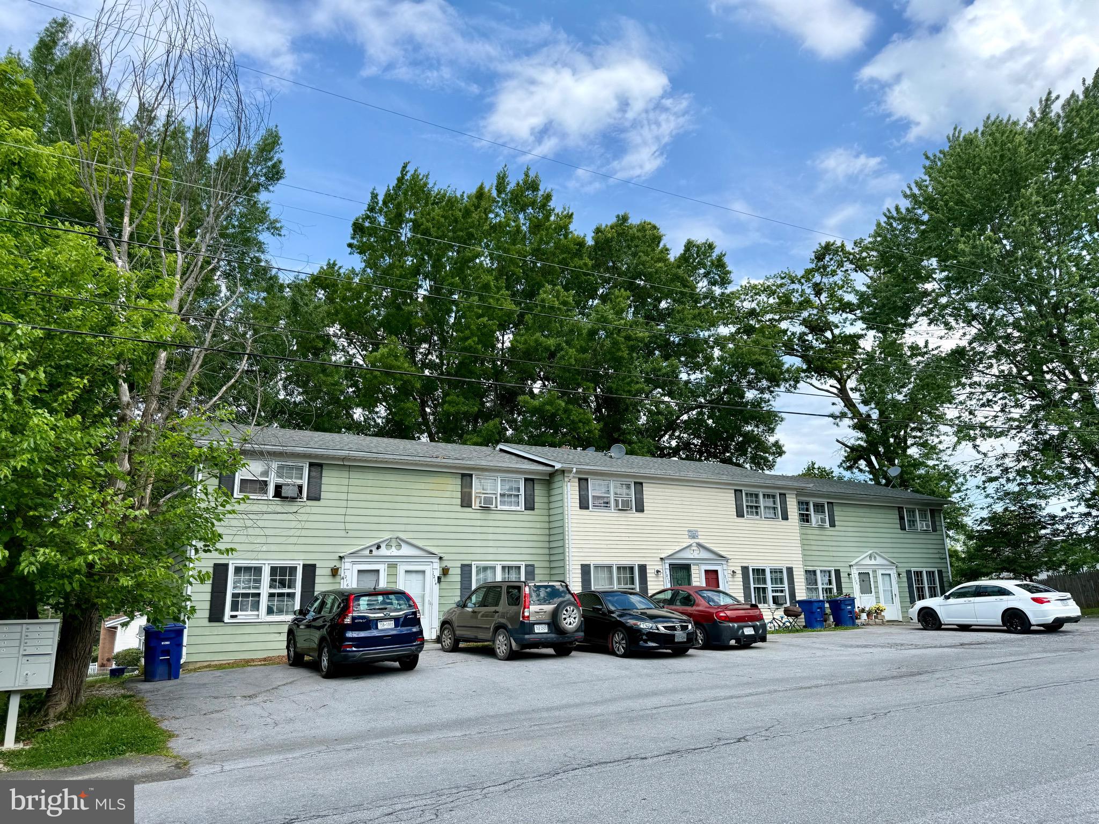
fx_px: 762
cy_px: 412
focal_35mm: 24
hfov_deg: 71.6
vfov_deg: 56.8
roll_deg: +1.2
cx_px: 550
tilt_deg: +14.9
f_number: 1.78
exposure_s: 1/3021
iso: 80
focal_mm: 6.76
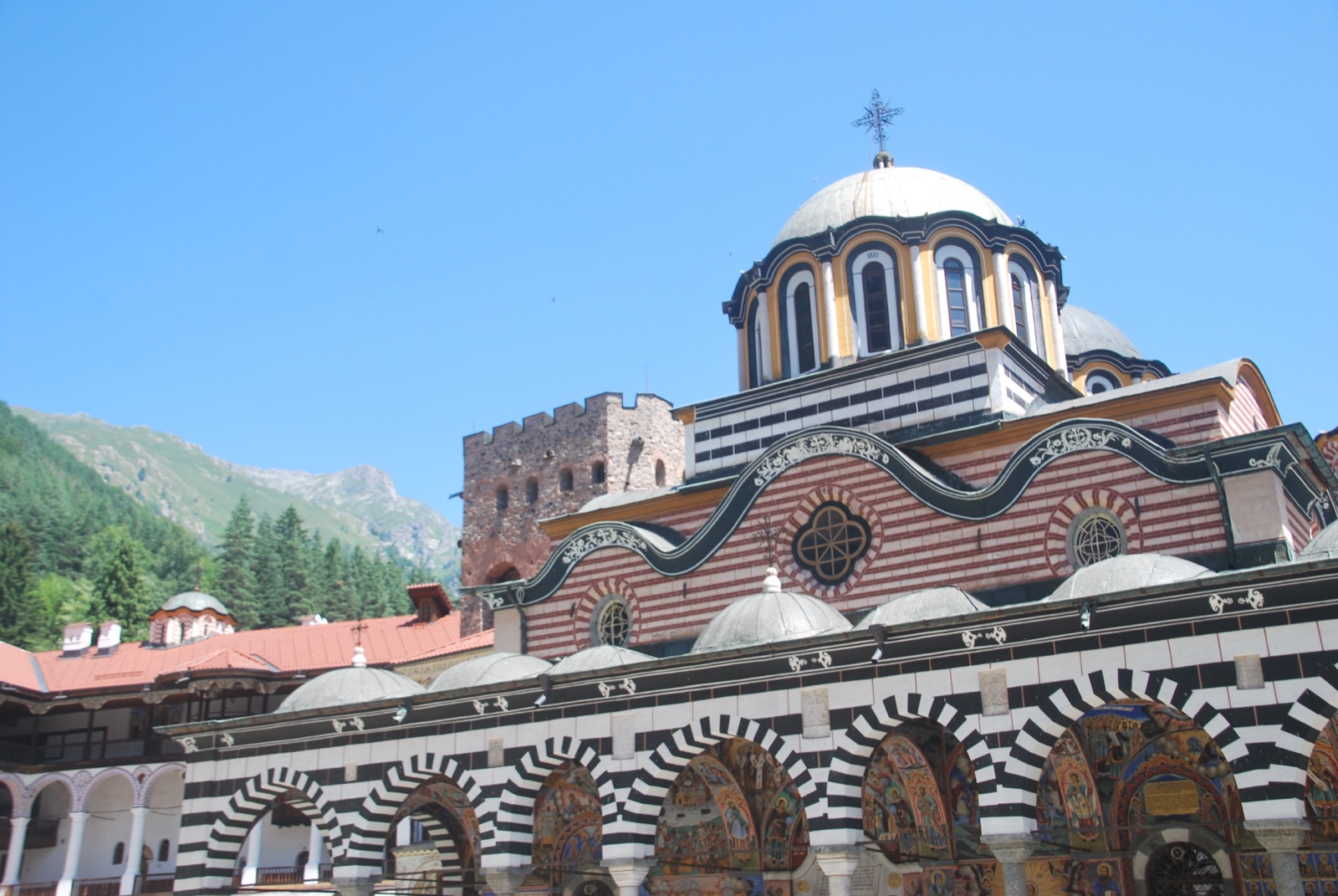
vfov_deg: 35.6
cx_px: 669
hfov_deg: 51.2
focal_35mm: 38
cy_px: 448
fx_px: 1395
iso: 100
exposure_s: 1/160
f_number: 6.3
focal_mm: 25
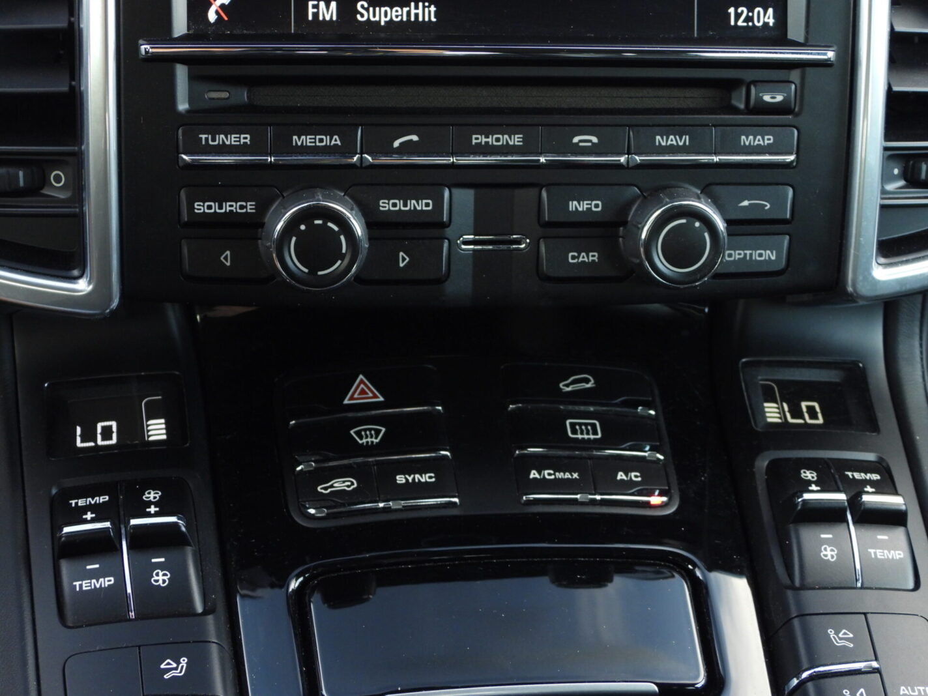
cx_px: 464
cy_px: 348
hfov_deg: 27.8
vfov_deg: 21.0
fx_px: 1877
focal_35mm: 70
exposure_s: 1/30
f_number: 3.5
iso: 320
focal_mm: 12.6
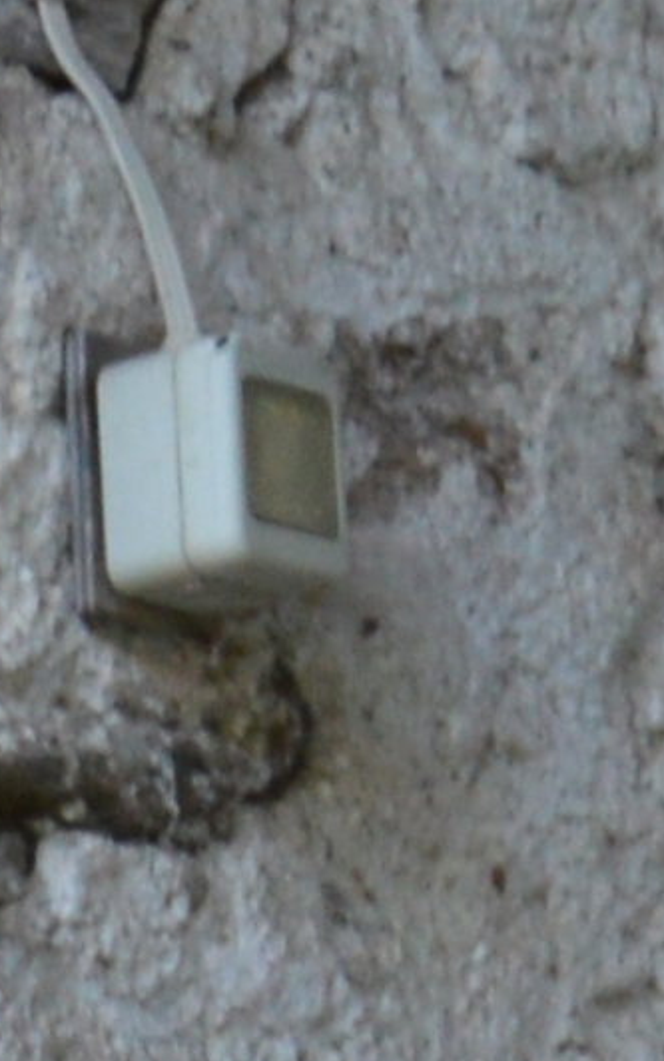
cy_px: 3430
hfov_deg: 3.5
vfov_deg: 5.2
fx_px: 10991
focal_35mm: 380
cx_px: 98
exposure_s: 1/100
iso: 400
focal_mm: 22
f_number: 5
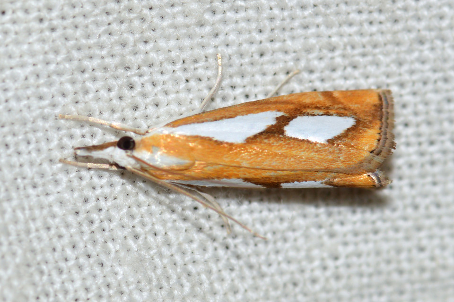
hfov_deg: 13.7
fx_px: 1892
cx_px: 227
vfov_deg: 9.1
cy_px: 151
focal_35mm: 150
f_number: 18
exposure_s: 1/200
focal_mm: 100
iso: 100
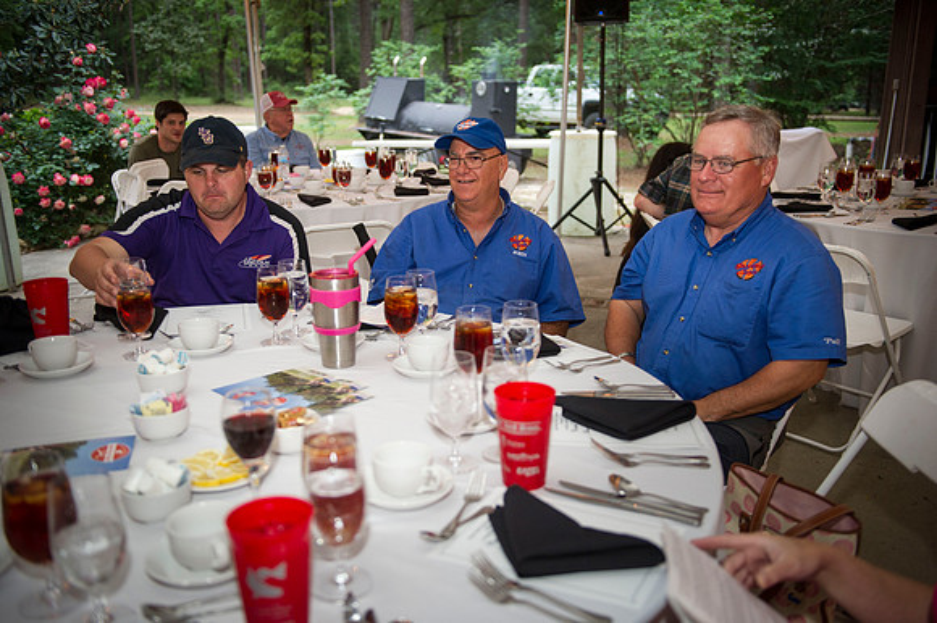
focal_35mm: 35
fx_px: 910
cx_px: 468
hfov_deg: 54.5
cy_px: 312
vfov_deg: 37.8
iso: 800
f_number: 2.8
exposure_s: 1/60
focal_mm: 35
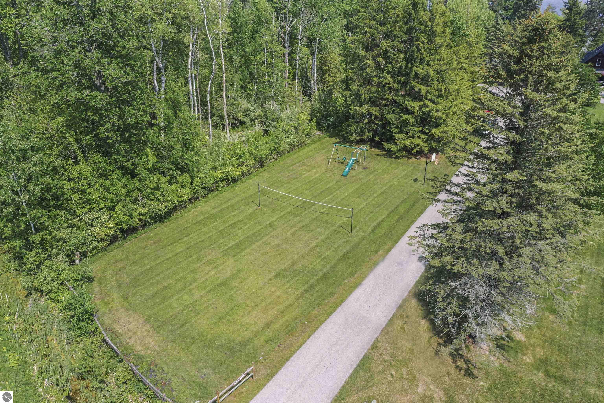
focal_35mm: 28
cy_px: 202
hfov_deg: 65.5
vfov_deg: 46.4
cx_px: 302
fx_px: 470
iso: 800
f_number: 5.6
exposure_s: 1/500
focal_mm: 10.26
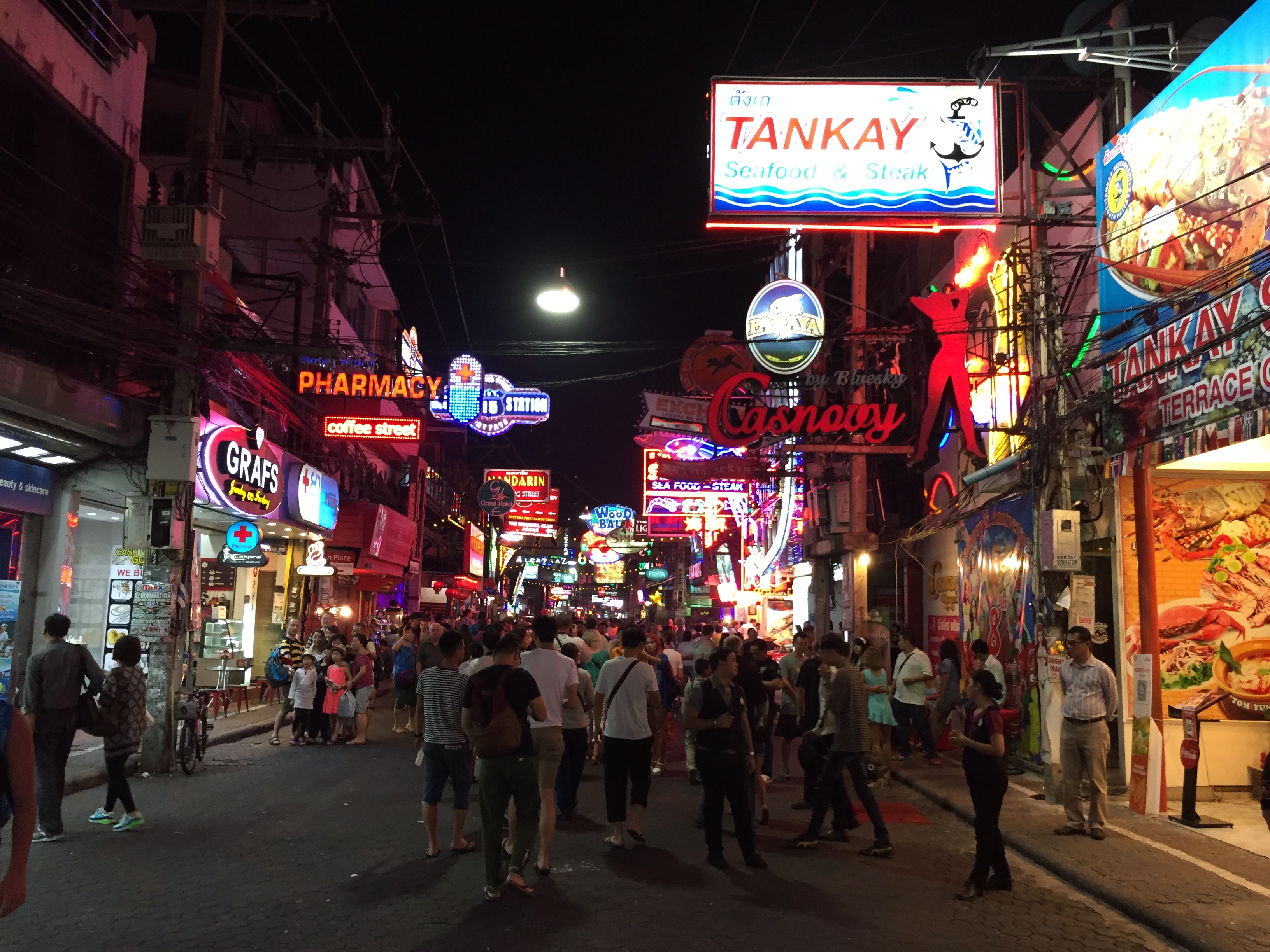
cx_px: 635
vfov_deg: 48.2
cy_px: 476
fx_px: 1064
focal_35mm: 29
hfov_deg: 61.7
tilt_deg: +4.7
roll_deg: +0.9
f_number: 2.2
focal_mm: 4.15
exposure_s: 1/33
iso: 160
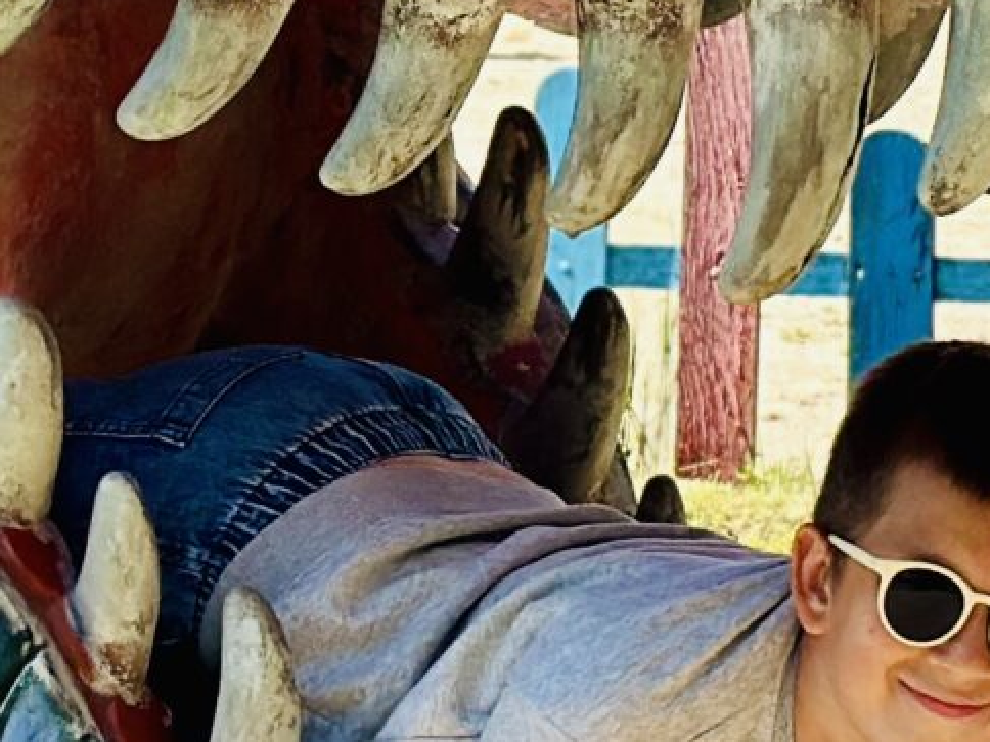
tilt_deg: -0.6
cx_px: 652
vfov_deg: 5.8
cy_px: 108
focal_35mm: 254
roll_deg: -0.6
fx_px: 7264
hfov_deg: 7.8
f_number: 1.78
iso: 80
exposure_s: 1/3367
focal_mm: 6.86
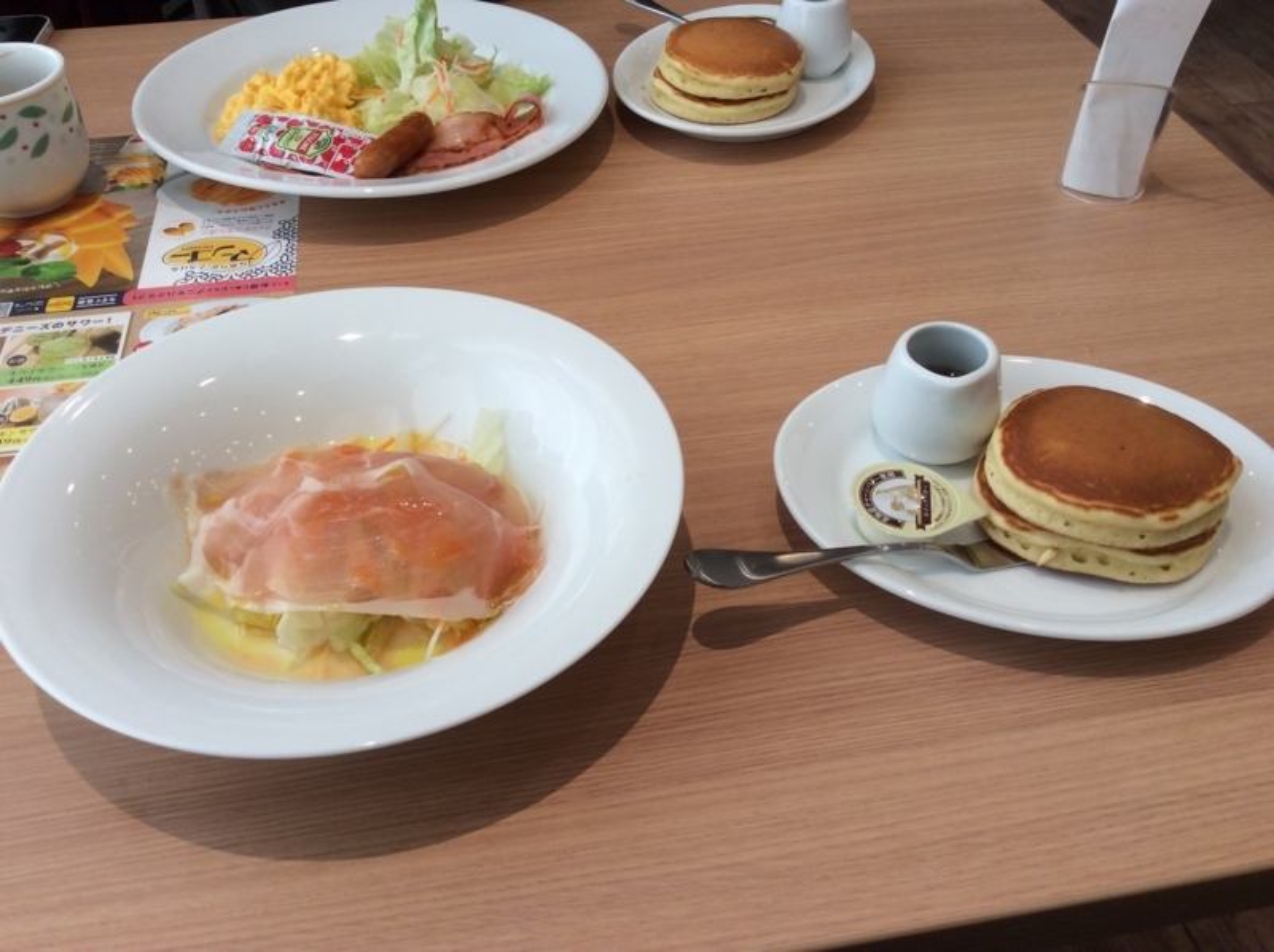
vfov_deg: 44.1
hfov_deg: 56.9
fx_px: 1176
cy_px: 476
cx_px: 637
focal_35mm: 32
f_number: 2.4
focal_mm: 3.3
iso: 40
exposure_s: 1/120
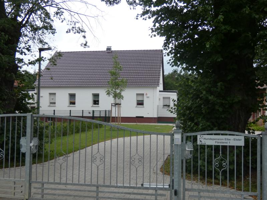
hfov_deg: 52.6
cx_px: 134
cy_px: 100
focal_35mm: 35
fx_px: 270
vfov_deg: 40.7
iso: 80
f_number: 3.4
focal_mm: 6.2
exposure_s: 1/500
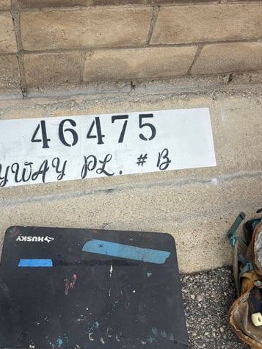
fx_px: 353
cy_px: 199
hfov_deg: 40.5
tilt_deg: -63.7
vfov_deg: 52.4
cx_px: 99
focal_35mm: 35
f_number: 1.6
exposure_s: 1/3106
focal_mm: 5.96
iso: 50
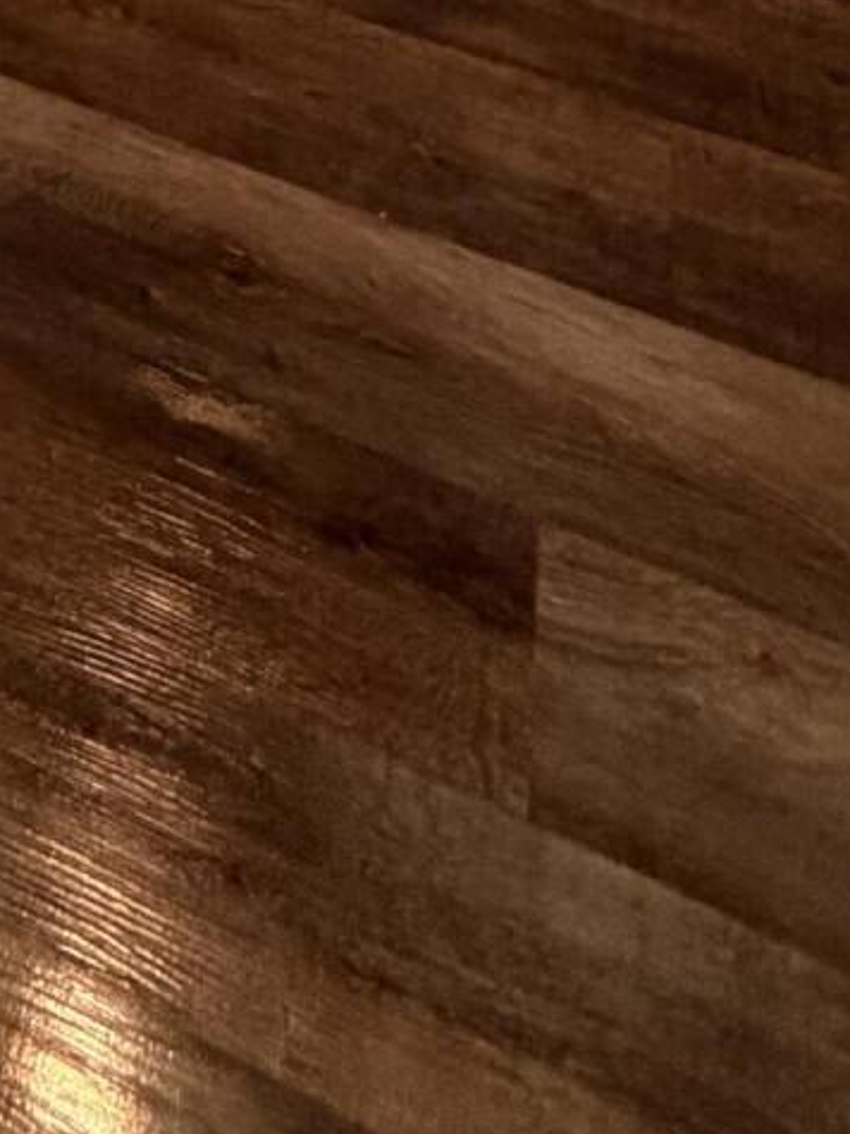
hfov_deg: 22.0
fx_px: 1933
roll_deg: +0.9
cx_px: -294
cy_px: -1070
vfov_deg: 19.8
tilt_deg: -21.7
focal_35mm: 59
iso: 320
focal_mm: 2.22
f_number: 2.2
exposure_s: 1/60
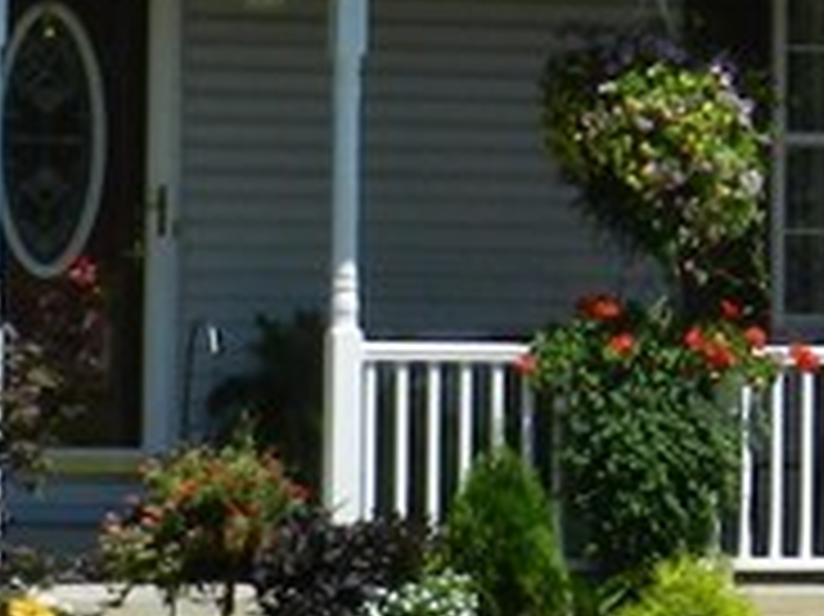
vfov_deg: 5.8
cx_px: 639
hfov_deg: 7.7
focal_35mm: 257
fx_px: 6114
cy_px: -31
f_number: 4.2
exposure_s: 1/1000
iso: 160
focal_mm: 8.1
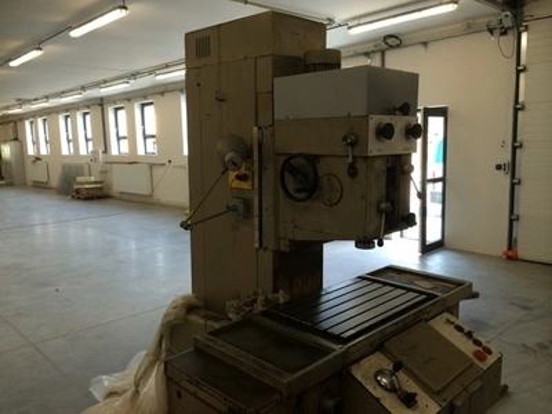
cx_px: 276
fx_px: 478
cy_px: 207
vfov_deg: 46.8
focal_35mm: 30
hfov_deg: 60.0
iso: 50
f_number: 2.2
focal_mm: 4.12
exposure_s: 1/30
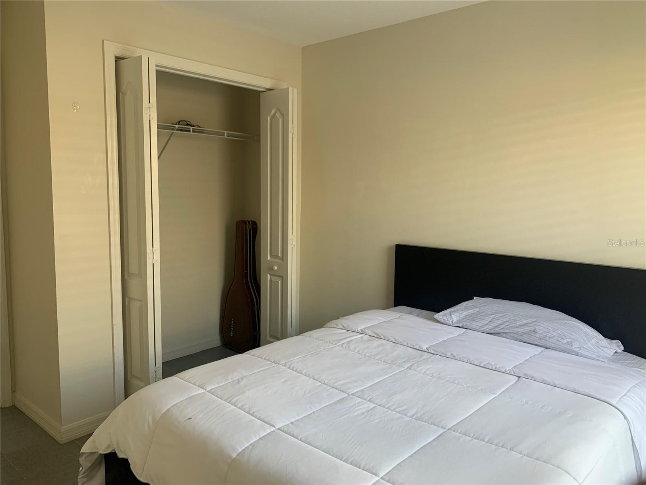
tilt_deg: -5.8
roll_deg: -1.5
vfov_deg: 53.1
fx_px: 485
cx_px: 323
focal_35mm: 26
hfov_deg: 67.3
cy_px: 242
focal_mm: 4.25
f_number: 1.8
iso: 80
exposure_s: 1/121
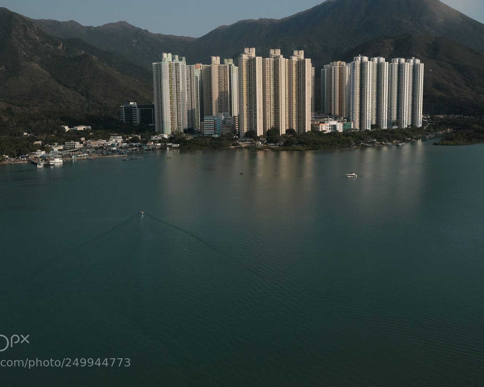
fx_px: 573
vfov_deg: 37.3
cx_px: 232
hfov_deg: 45.8
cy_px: 195
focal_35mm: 40
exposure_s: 1/2000
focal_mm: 23
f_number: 5.6
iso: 400
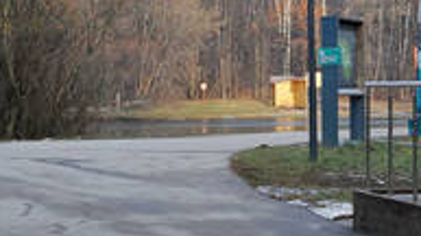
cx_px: 587
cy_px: 116
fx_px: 1962
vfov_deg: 6.9
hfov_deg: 11.8
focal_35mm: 176
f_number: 4.5
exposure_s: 1/125
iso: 100
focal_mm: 30
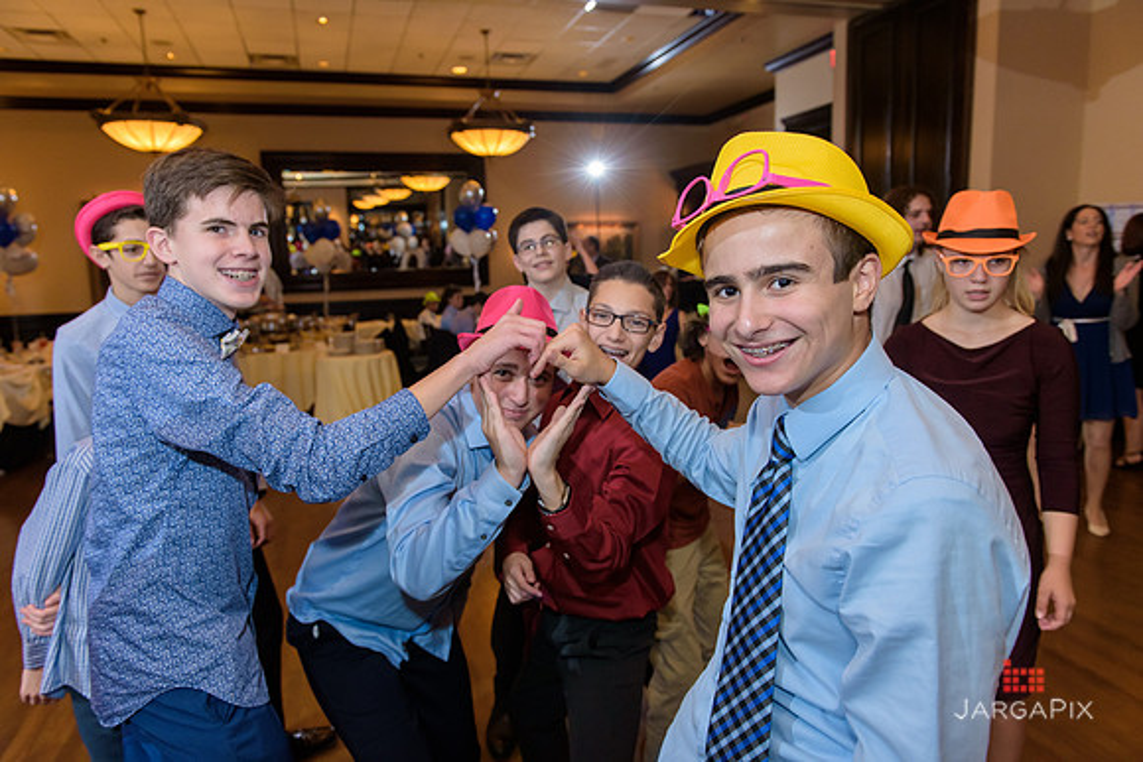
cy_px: 381
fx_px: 762
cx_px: 572
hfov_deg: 73.7
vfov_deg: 53.2
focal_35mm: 24
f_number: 3.2
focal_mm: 24
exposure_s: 1/125
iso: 1600
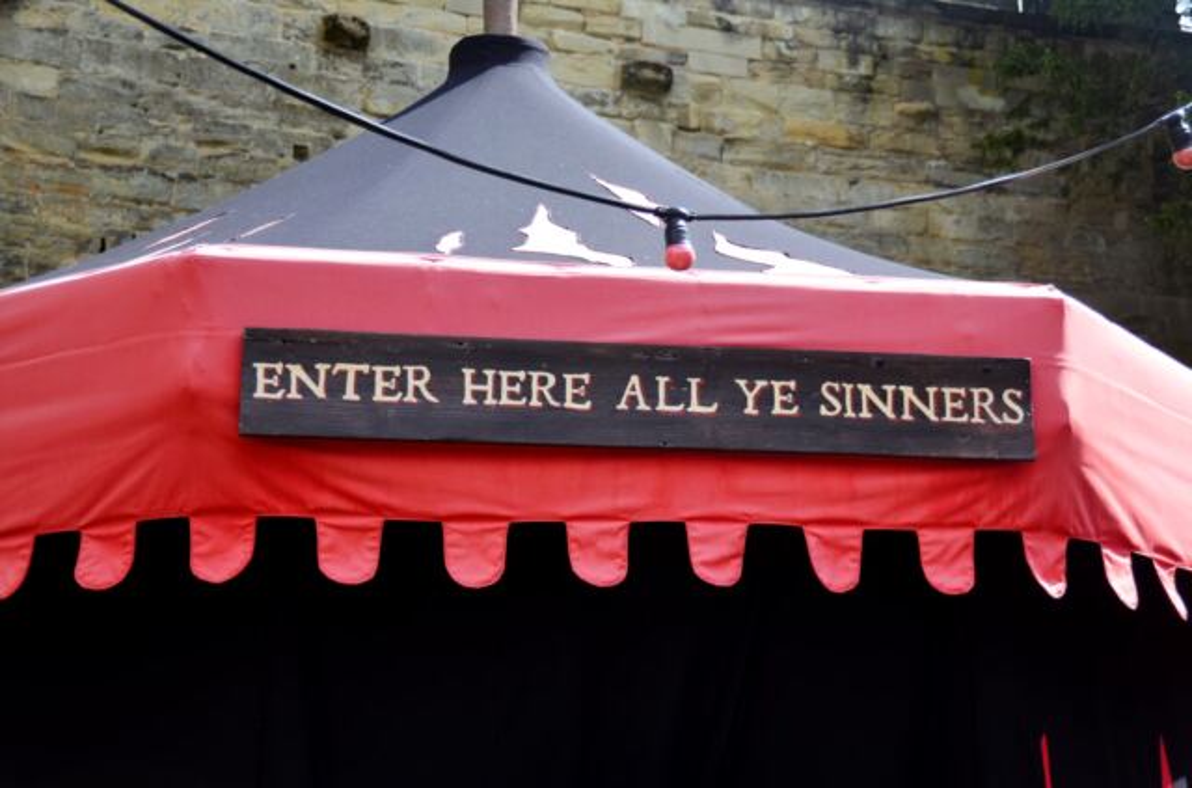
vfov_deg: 23.6
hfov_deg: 35.1
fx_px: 1882
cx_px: 596
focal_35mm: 57
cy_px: 394
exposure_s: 1/640
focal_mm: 38
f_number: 4.2
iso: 200
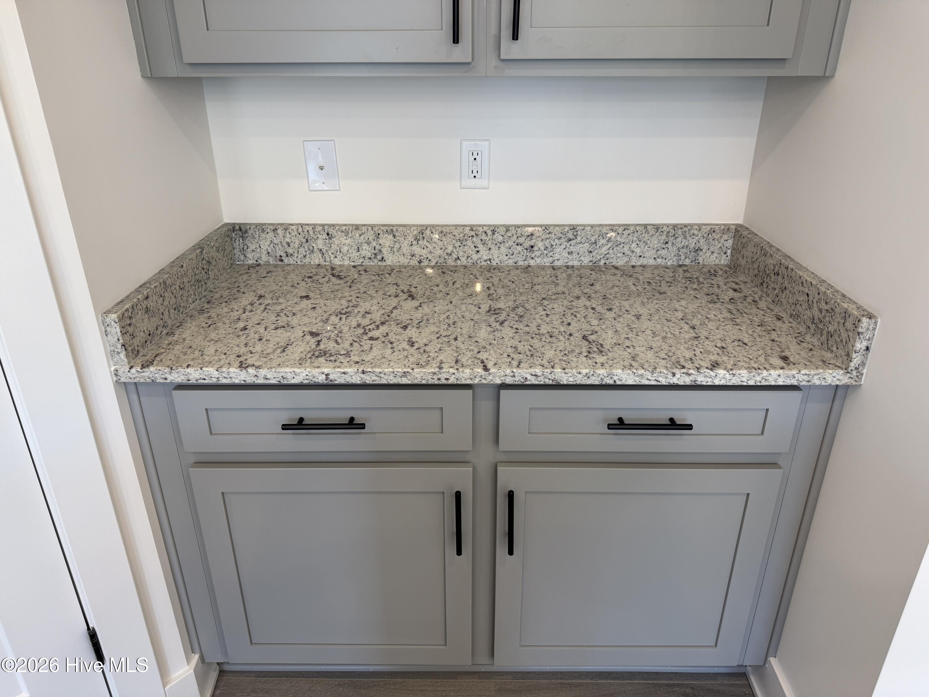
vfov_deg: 56.8
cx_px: 464
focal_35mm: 24
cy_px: 348
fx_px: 644
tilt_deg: -24.3
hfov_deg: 71.6
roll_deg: +0.3
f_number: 1.78
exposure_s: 1/120
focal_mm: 6.76
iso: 100
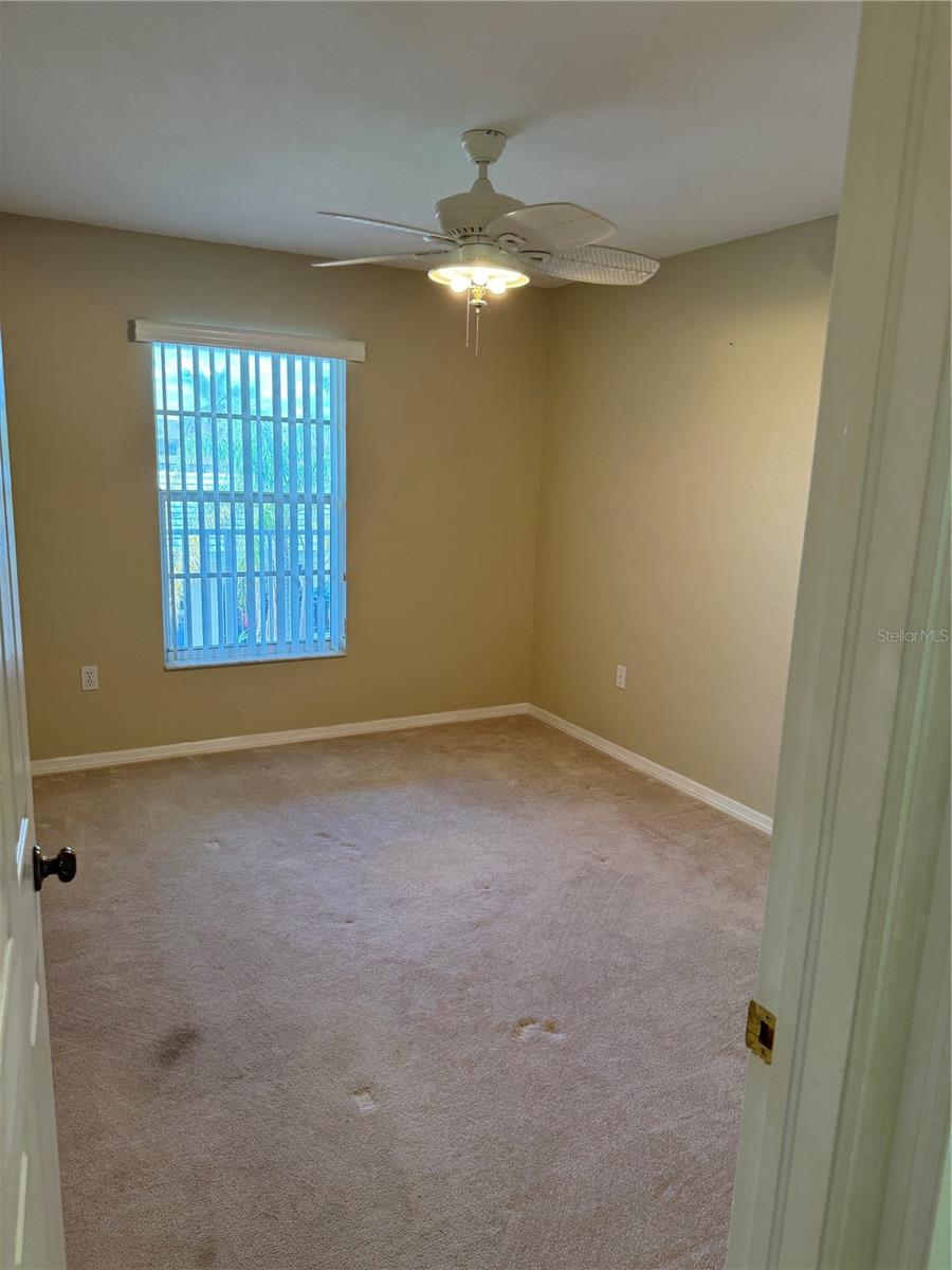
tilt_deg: -13.3
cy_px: 635
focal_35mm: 24
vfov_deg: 71.6
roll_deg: -1.6
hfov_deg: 56.8
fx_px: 880
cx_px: 476
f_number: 1.78
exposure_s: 1/60
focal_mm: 6.76
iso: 160
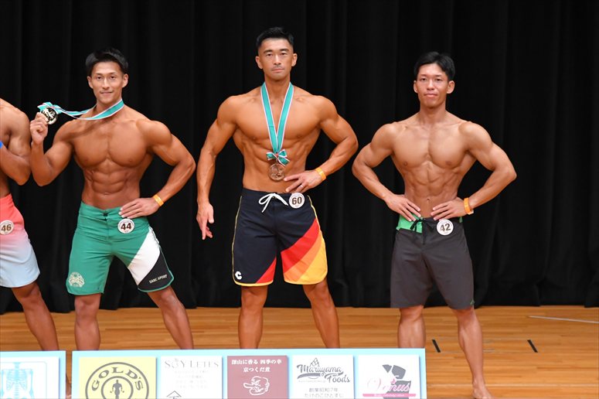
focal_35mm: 300
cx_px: 300
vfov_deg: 4.6
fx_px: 4989
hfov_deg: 6.9
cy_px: 200
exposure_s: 1/400
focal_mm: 200
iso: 4000
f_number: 5.6
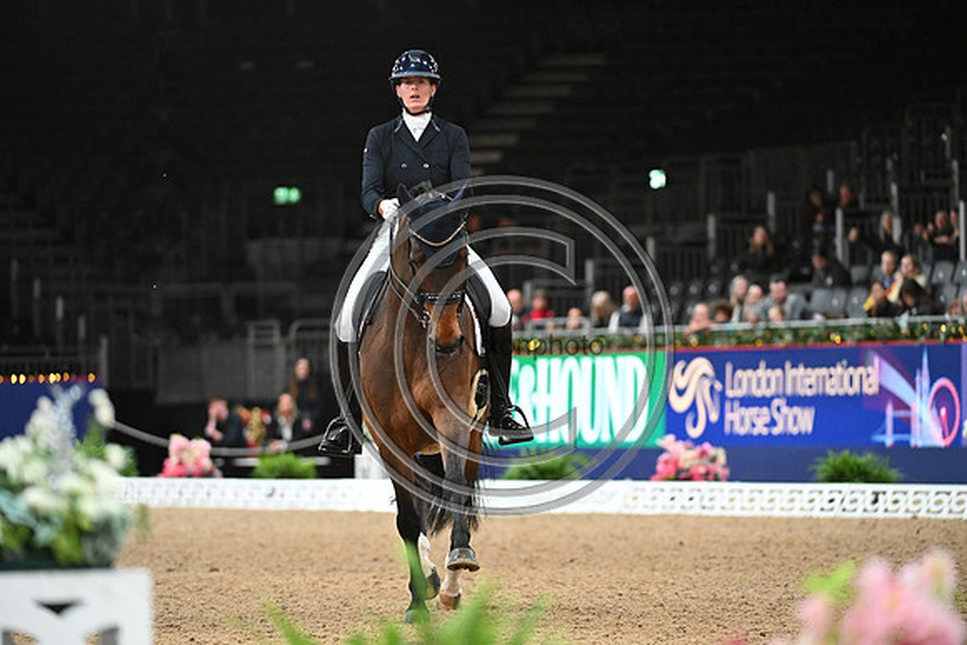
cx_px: 484
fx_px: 6985
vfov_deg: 5.3
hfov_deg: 7.9
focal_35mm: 260
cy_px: 322
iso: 6400
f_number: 4
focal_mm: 260
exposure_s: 1/640
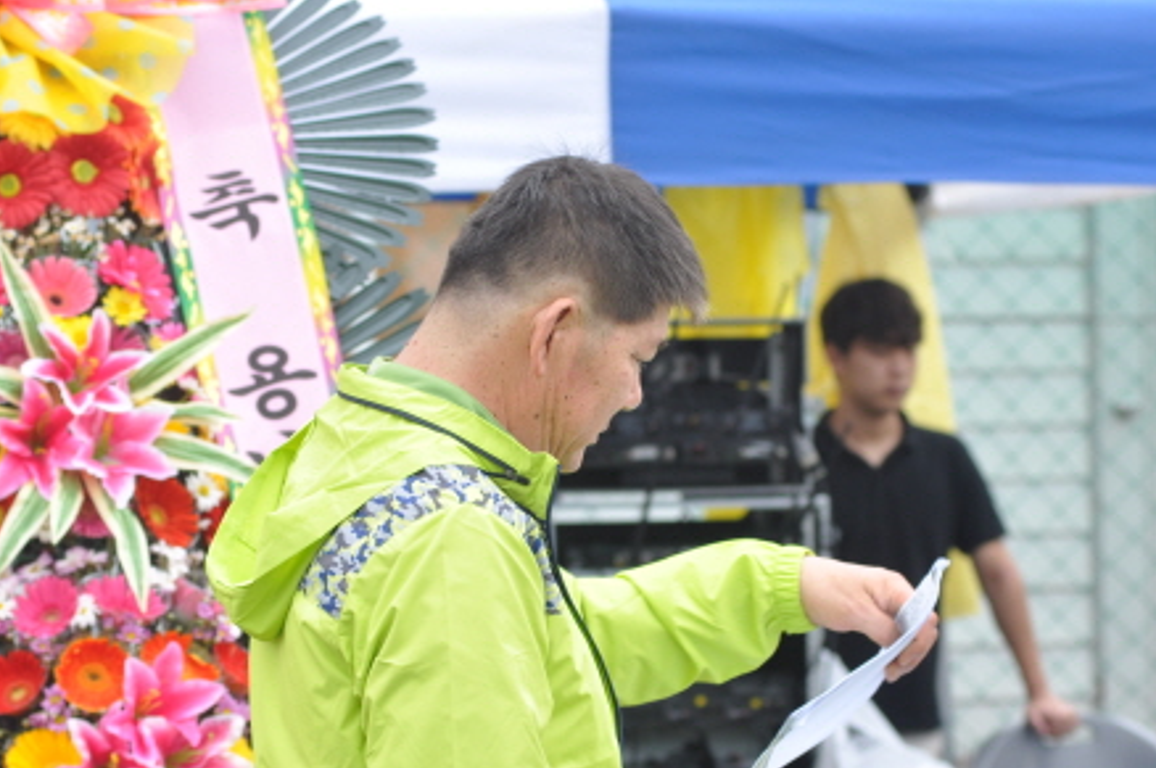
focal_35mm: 254
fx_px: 8147
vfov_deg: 5.4
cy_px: 484
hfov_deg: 8.1
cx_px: 652
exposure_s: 1/250
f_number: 5
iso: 200
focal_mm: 116
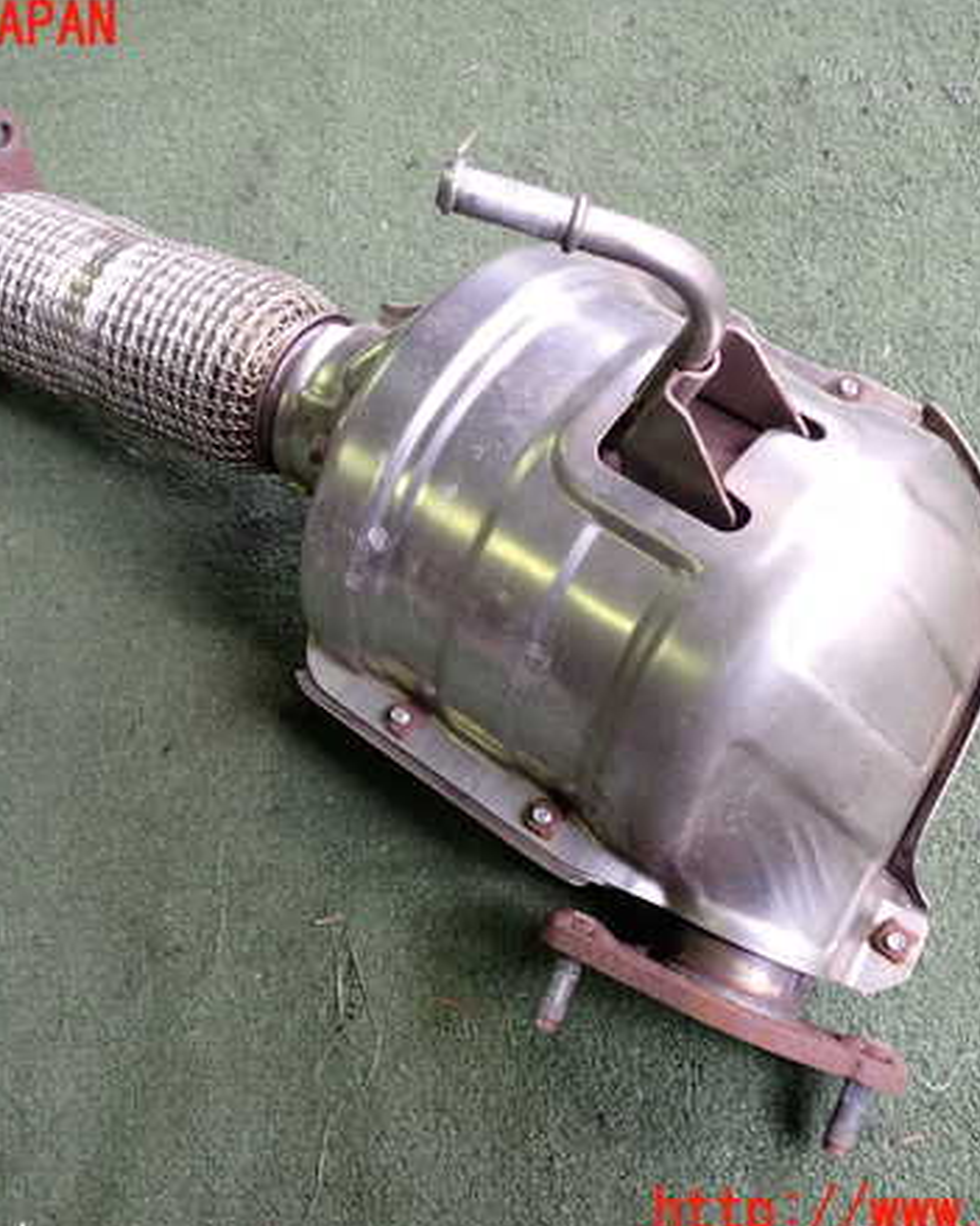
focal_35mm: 40
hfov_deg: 37.3
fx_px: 1451
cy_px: 620
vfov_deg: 45.8
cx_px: 447
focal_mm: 5.4
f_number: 2.3
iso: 200
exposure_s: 1/60
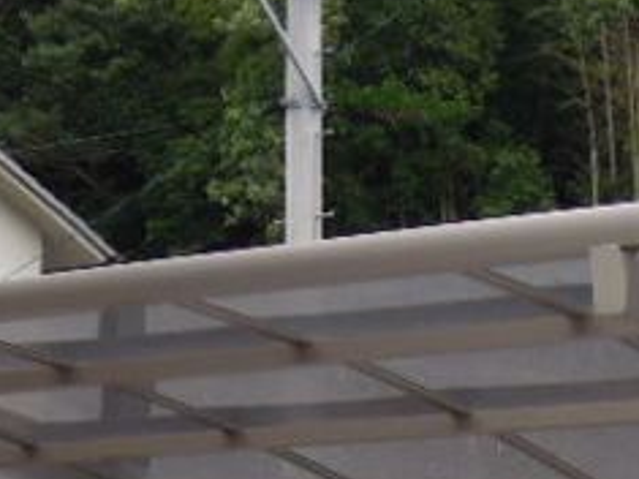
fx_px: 2638
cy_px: 762
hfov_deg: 13.8
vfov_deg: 10.0
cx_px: 424
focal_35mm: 143
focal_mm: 6.3
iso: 160
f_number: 3.2
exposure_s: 1/1000
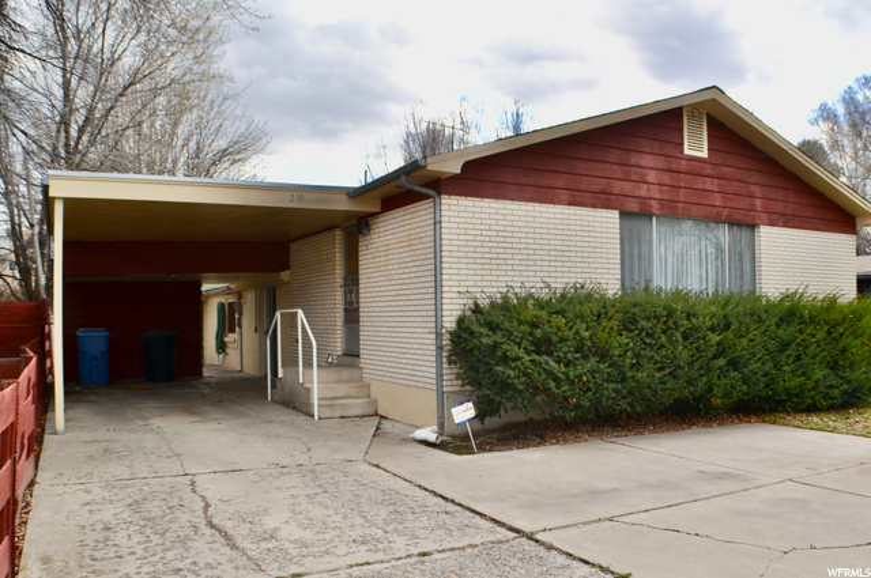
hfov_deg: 53.2
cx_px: 436
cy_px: 289
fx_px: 870
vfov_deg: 36.8
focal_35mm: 36
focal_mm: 24
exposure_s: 1/200
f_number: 7.1
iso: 100
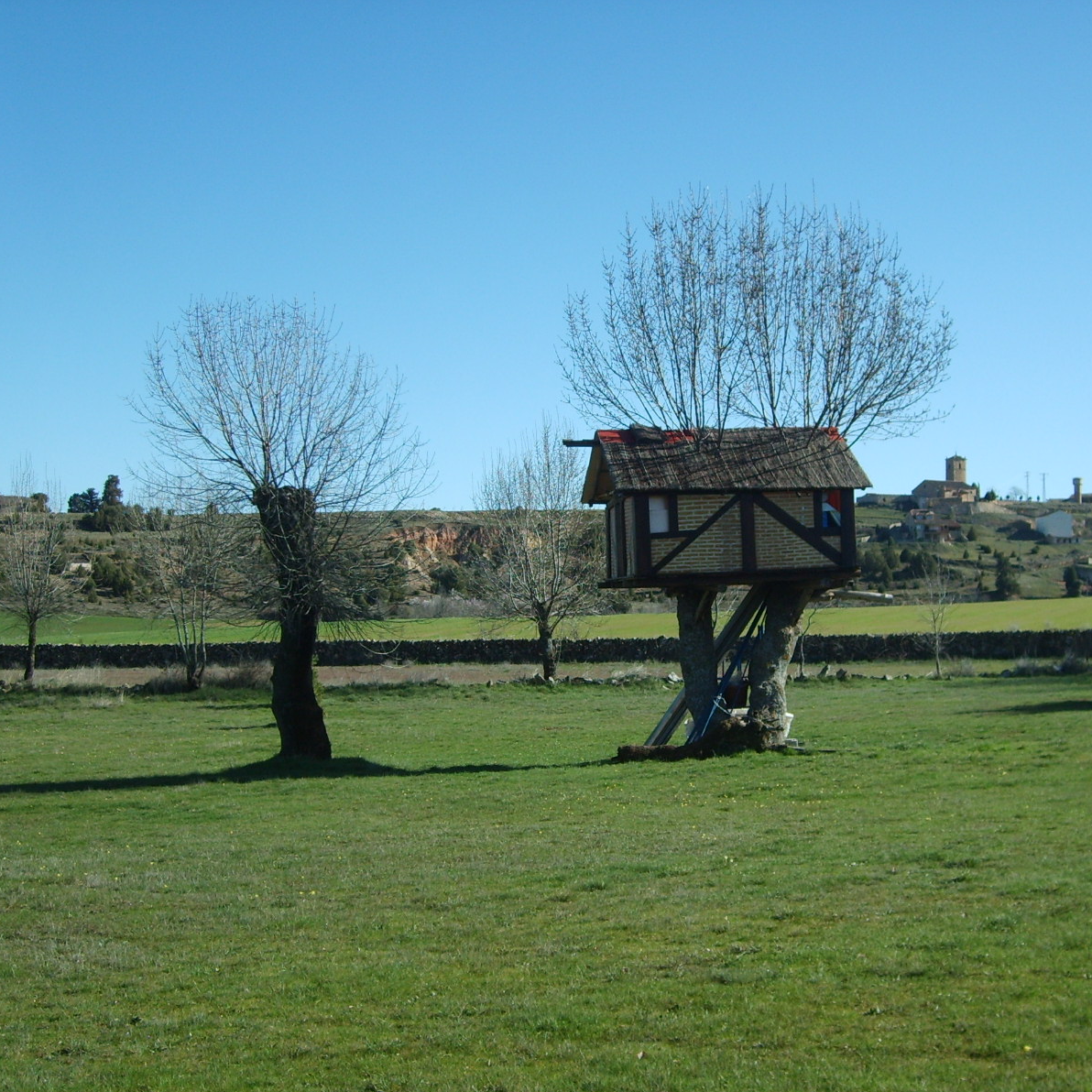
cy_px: 549
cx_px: 694
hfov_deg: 33.2
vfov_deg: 33.4
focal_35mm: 51
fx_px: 1820
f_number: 3
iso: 50
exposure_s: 1/1000
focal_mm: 7.2
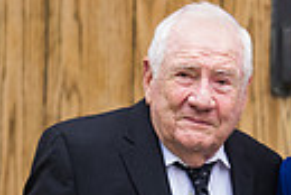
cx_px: 401
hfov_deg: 3.4
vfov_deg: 2.3
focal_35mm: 603
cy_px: 196
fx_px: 4880
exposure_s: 1/200
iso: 400
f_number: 4
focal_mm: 135
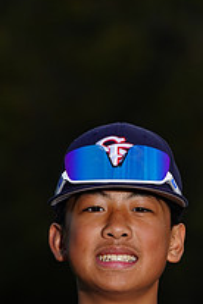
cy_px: 404
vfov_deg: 2.7
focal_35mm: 752
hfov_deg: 1.8
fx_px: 6360
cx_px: 108
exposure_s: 1/200
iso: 320
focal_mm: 268
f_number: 7.1
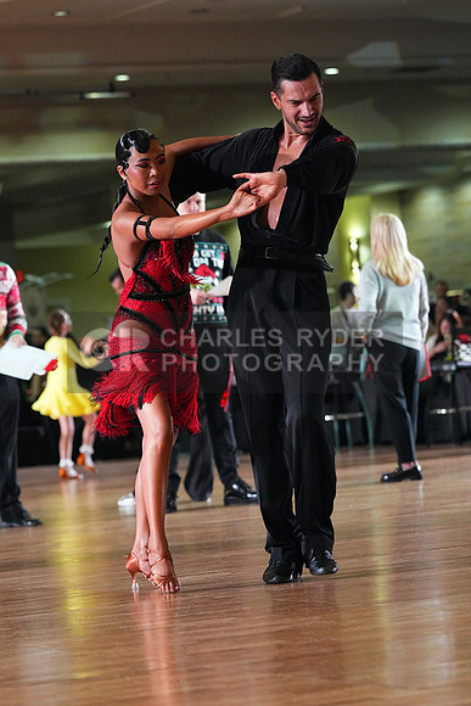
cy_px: 353
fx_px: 3001
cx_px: 236
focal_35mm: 153
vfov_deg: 13.4
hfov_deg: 9.0
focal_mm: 153
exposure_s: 1/400
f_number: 5
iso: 8000
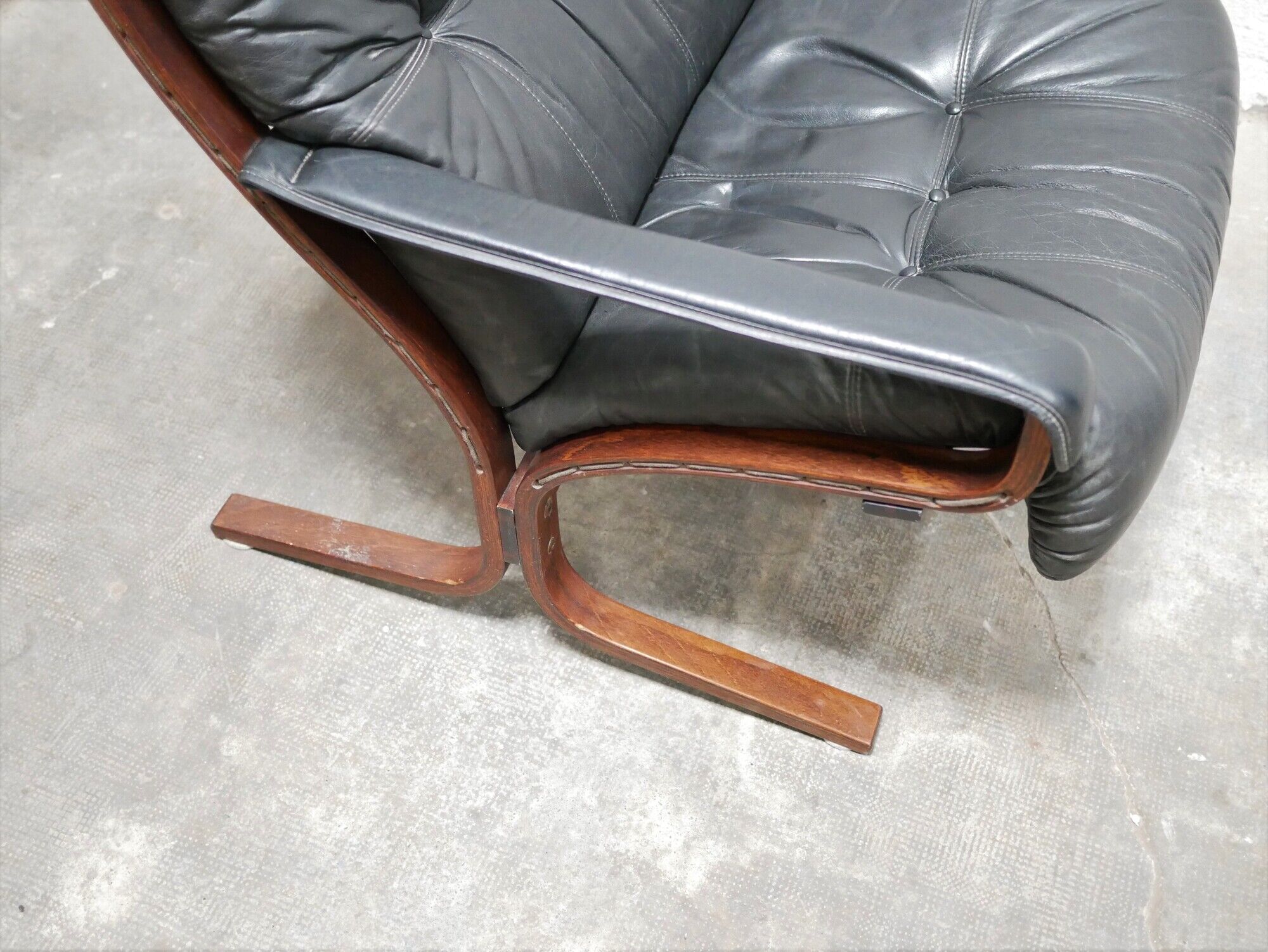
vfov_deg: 36.0
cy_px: 476
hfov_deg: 46.8
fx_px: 1466
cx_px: 634
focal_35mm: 40
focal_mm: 20
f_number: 1.7
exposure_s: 1/30
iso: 3200
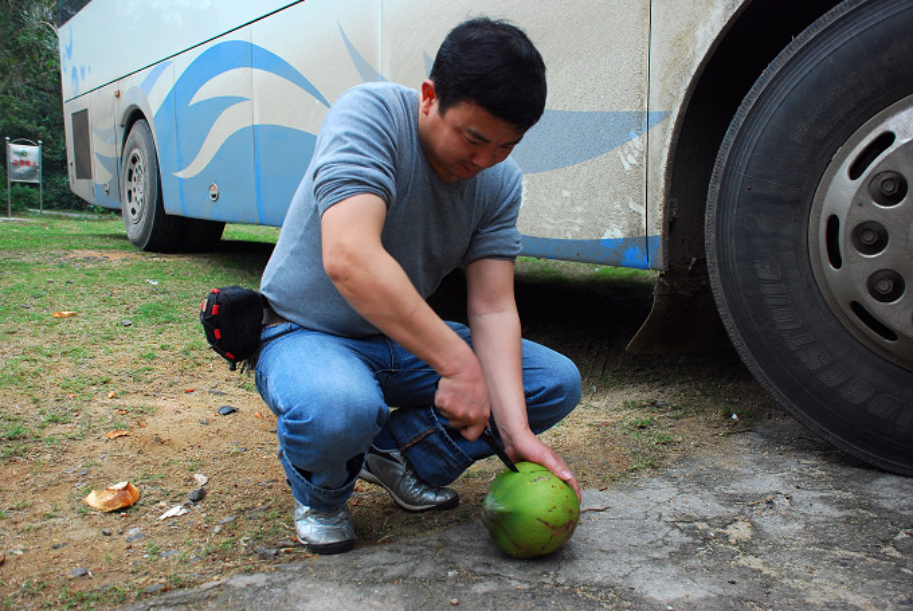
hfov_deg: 57.2
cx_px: 456
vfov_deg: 40.1
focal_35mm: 33
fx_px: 838
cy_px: 306
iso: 320
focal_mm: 22
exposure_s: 1/60
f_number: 4
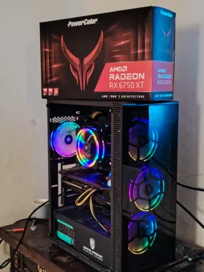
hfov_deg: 30.3
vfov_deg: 39.7
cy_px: 136
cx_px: 102
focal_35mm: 48
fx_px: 377
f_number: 1.75
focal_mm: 5.25
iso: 1356
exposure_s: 1/20
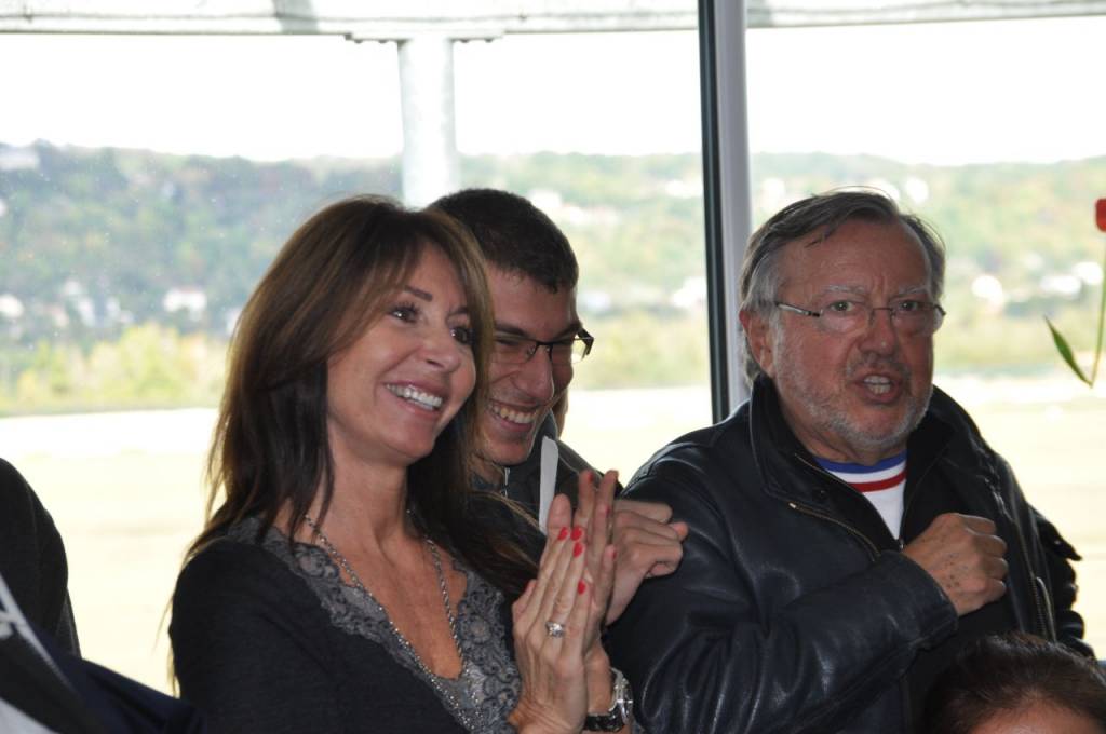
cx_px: 553
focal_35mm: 135
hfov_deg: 15.2
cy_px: 367
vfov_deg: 10.1
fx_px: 4142
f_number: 5.3
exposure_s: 1/160
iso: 400
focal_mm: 90
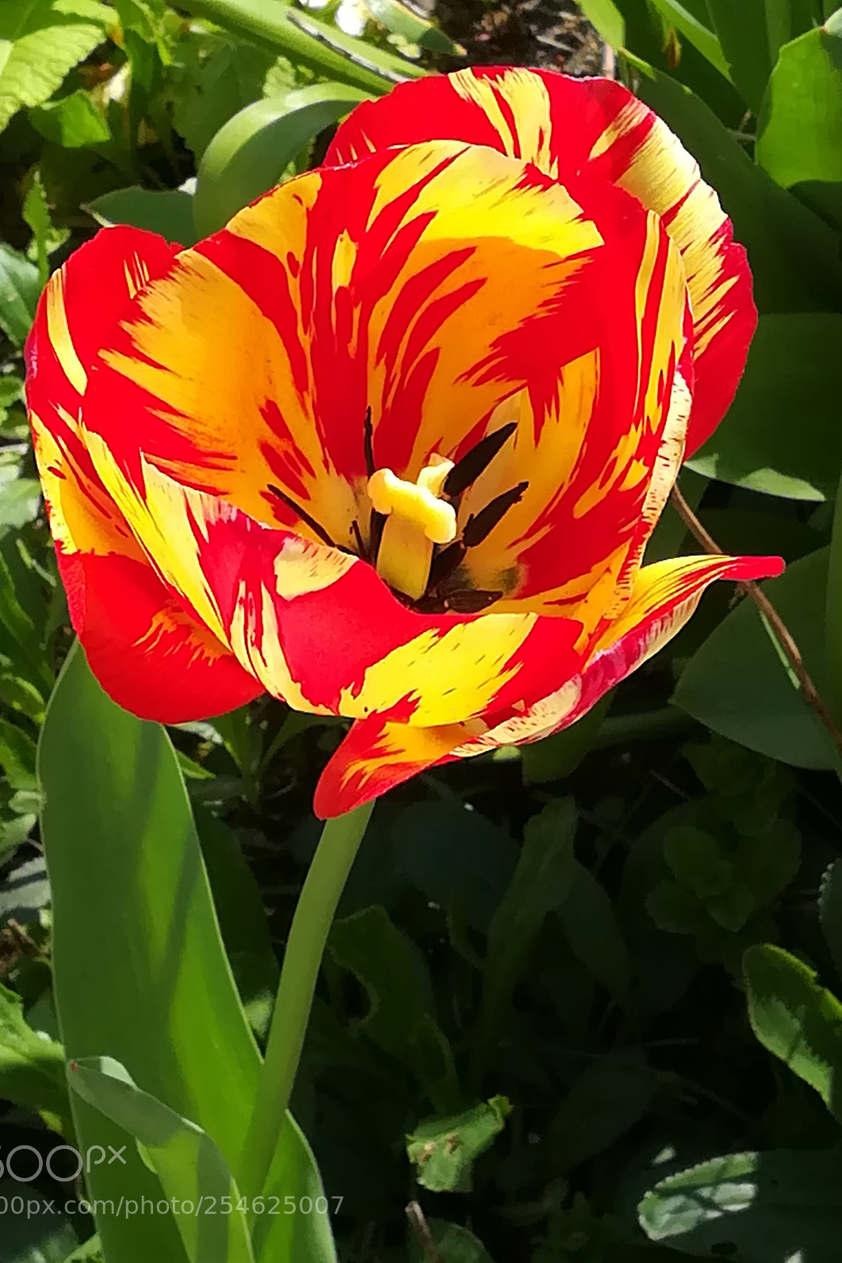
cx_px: 405
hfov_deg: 14.7
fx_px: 3262
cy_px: 633
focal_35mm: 93
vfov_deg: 21.9
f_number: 2.2
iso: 50
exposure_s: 1/579
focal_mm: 3.83
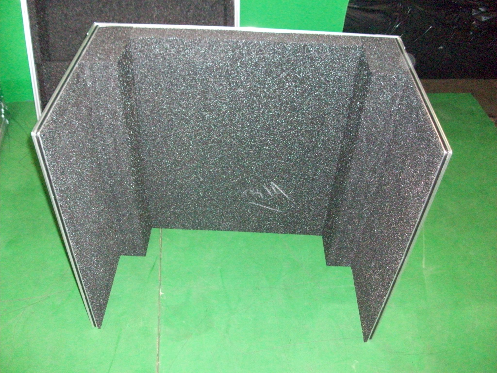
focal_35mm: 34
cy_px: 186
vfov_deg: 41.8
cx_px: 248
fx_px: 488
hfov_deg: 54.0
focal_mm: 5.7
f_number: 2.8
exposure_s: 1/60
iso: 320
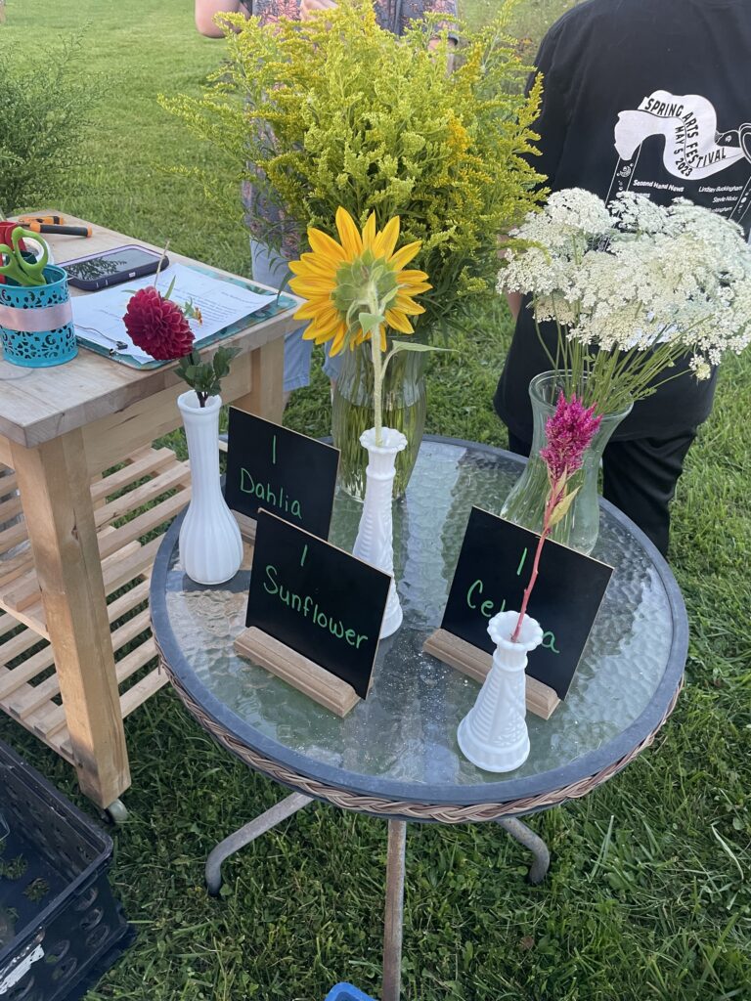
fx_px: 752
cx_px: 376
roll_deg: -0.7
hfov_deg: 53.1
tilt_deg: -40.0
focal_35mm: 26
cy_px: 500
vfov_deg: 67.3
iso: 125
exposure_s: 1/76
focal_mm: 4.2
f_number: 1.6
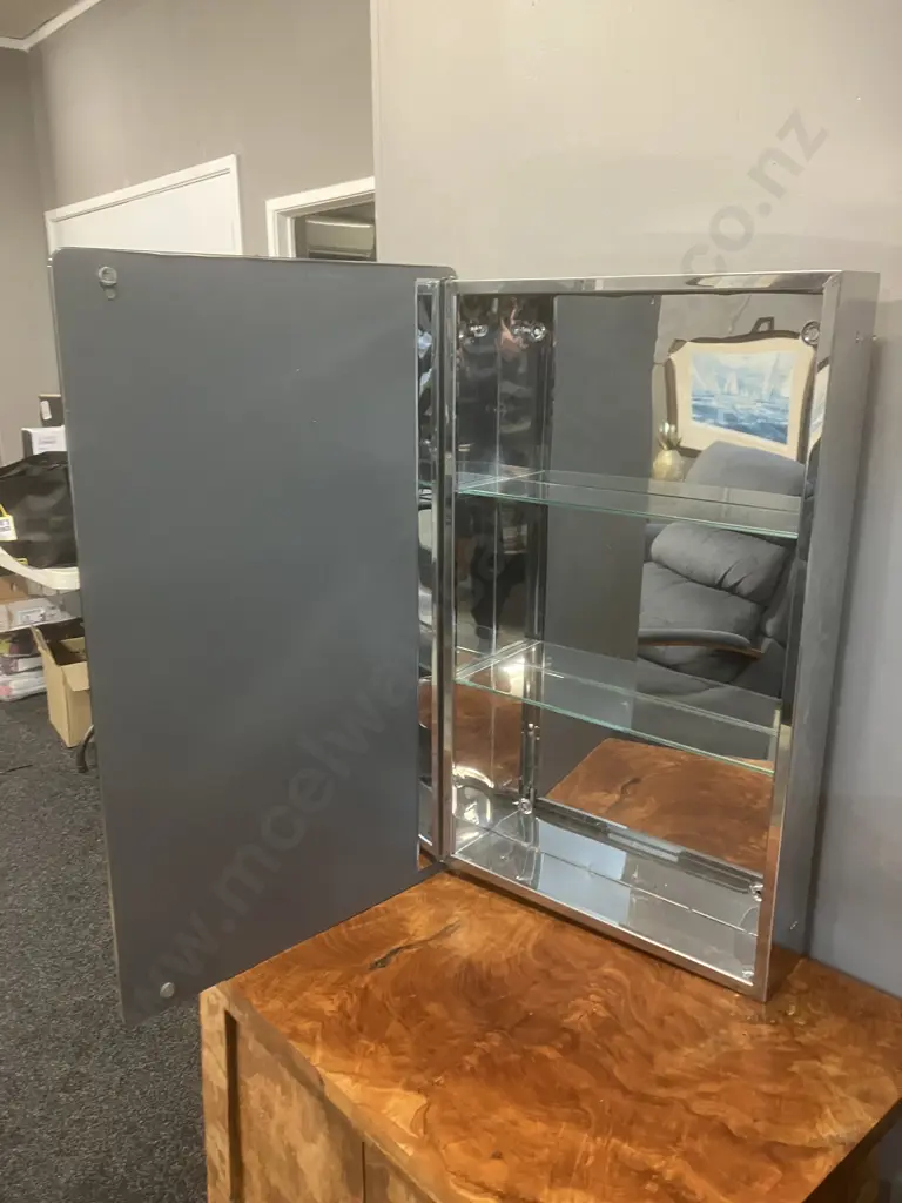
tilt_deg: -11.6
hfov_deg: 49.7
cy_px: 602
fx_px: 973
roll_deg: +1.9
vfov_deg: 63.4
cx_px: 451
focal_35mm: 28
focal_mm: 3.99
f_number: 1.8
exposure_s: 1/33
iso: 250
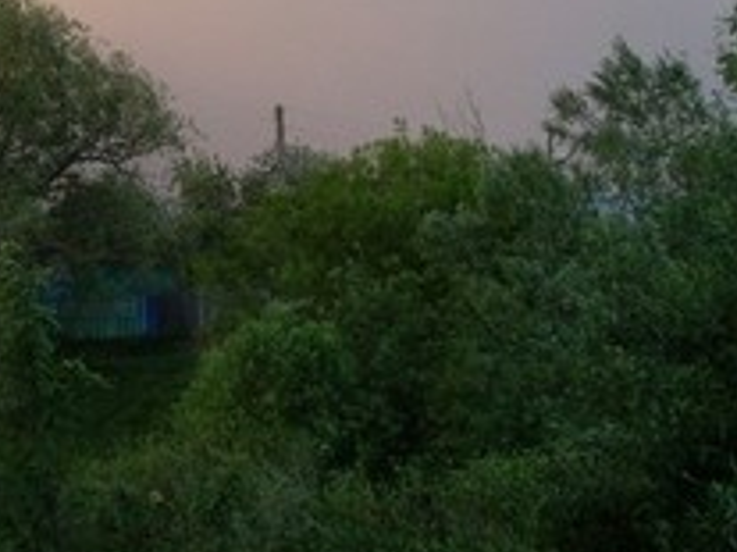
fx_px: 1958
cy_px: 23
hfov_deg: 20.3
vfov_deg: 15.8
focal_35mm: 92
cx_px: -78
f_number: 3
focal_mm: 6.3
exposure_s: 1/90
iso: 100
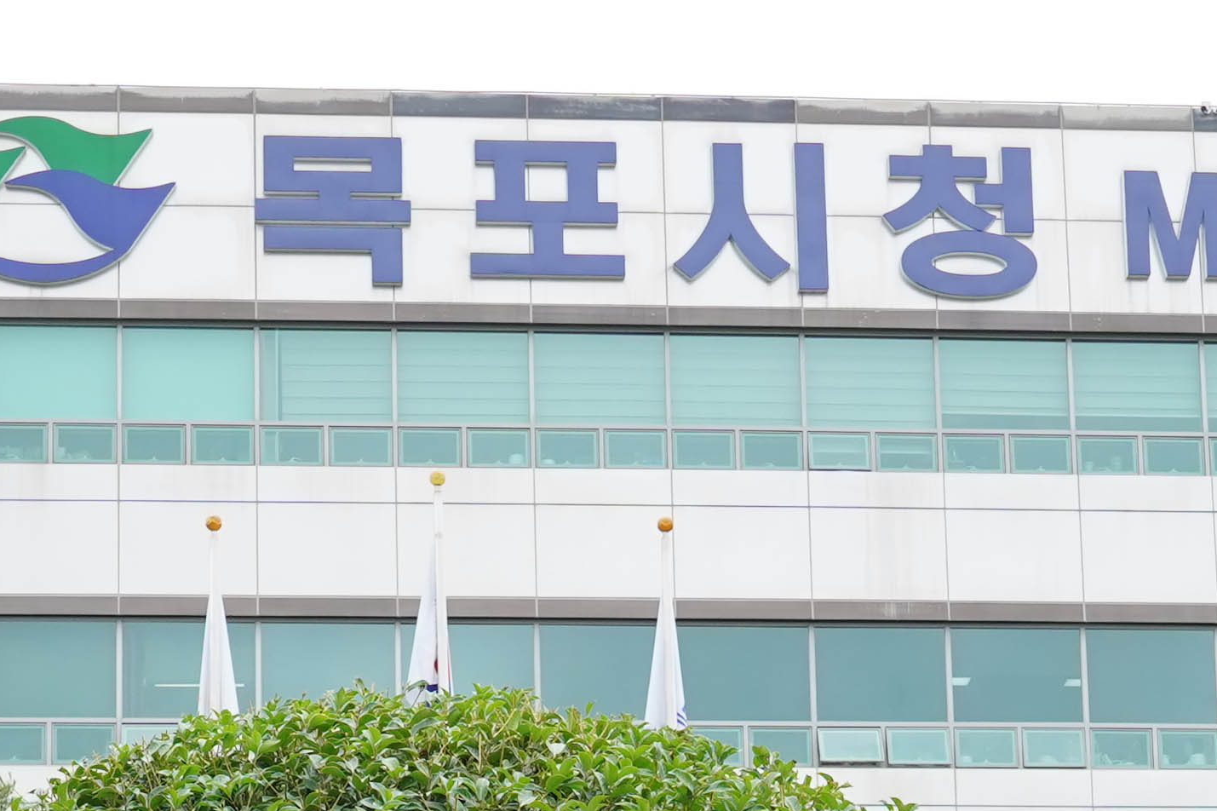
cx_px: 575
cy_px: 1359
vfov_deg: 12.2
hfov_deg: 19.5
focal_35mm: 105
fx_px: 3549
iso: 250
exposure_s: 1/250
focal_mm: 25
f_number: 4.5
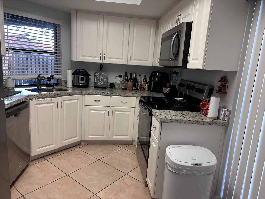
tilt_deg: -11.6
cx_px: 132
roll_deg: -4.0
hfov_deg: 71.6
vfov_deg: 56.8
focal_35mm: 24
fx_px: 184
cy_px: 100
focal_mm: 6.86
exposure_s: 1/60
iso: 125
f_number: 1.78
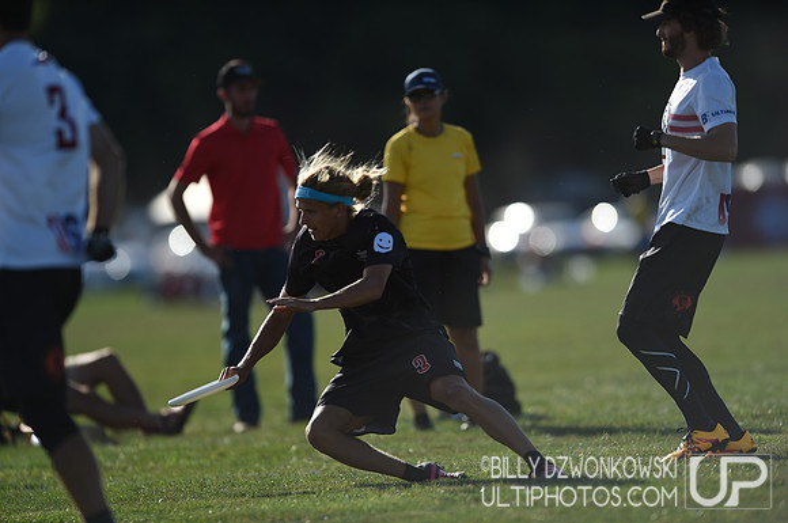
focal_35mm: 400
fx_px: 8743
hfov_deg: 5.2
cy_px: 262
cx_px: 394
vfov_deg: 3.4
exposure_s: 1/2000
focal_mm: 400
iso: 100
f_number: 2.8
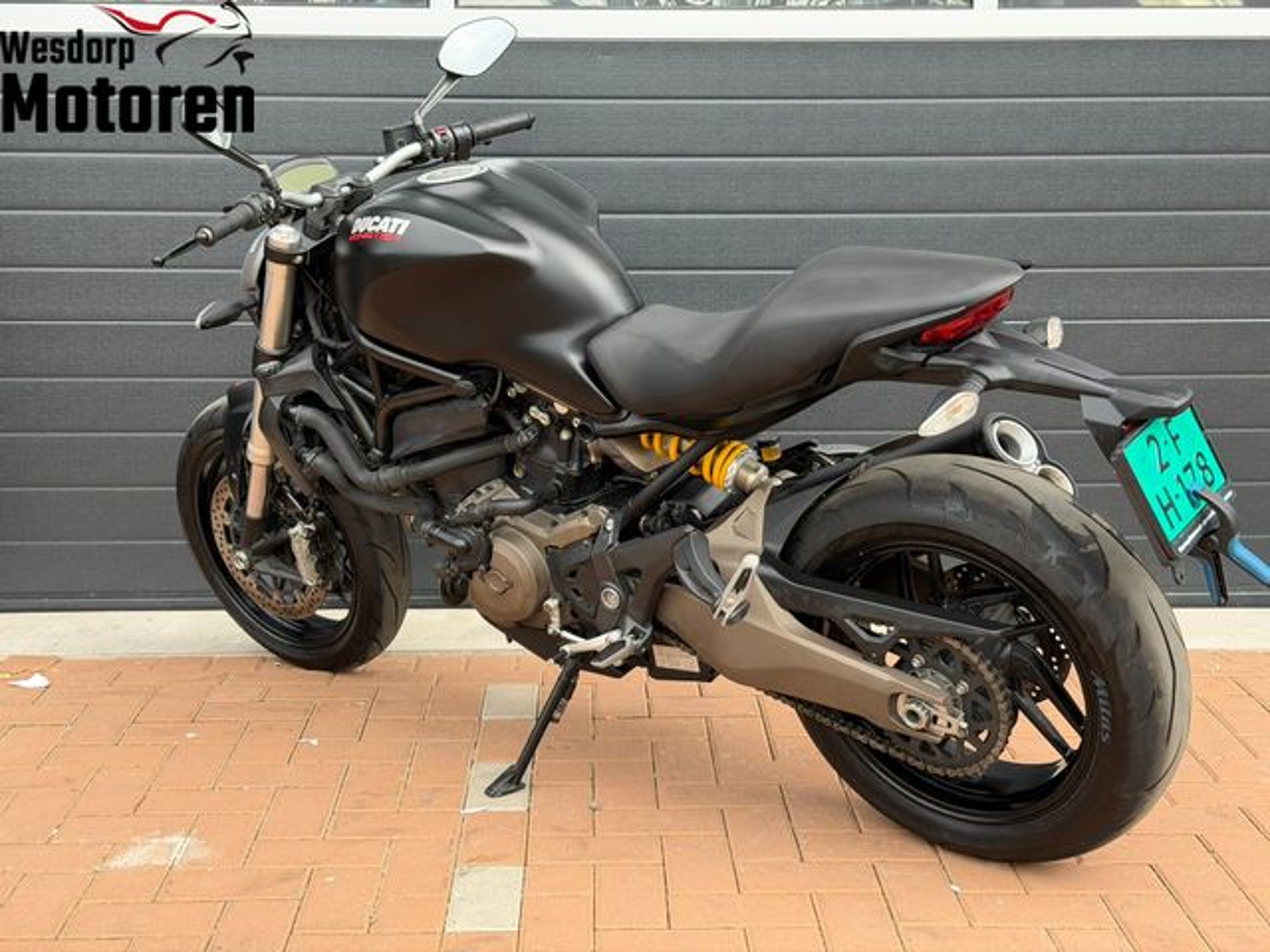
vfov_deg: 30.3
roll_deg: -0.1
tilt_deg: -10.0
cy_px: 476
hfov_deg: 39.7
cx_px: 635
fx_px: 1761
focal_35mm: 48
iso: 80
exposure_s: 1/865
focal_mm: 6.76
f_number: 1.78
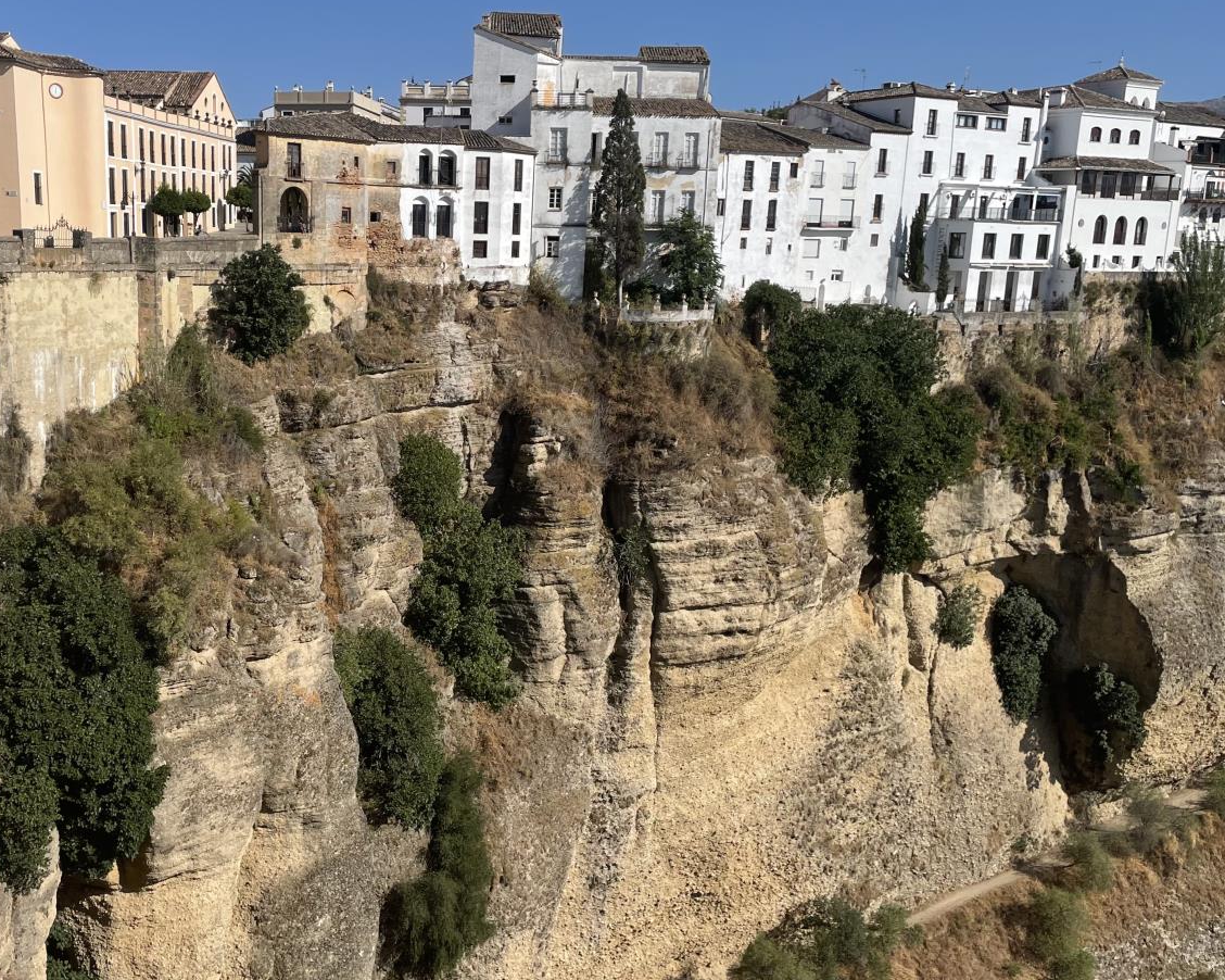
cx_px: 408
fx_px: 1305
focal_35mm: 36
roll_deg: -0.9
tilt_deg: -11.6
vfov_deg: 41.1
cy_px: 519
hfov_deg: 49.4
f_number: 1.6
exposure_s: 1/5556
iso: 32
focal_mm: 4.2
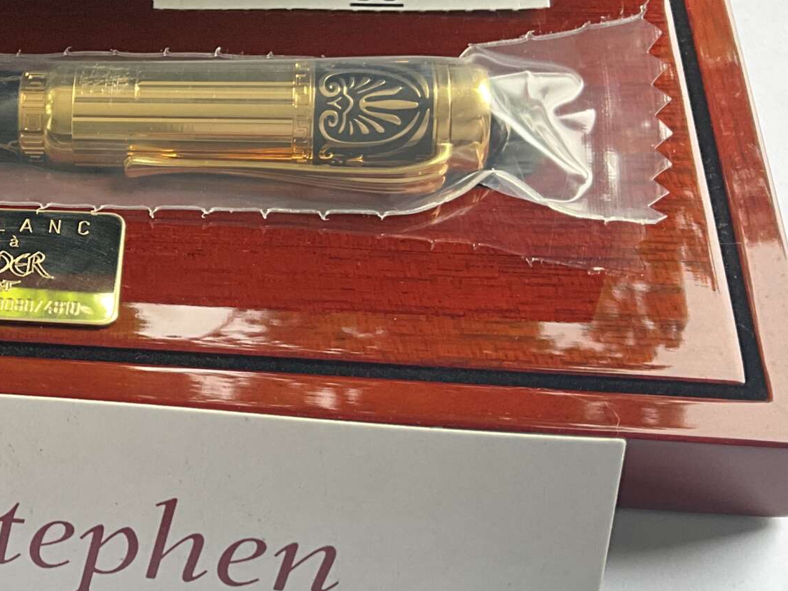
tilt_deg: -50.4
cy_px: 208
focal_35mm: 66
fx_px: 1503
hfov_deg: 26.9
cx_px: -85
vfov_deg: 22.2
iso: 64
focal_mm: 3
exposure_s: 1/102
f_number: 1.8
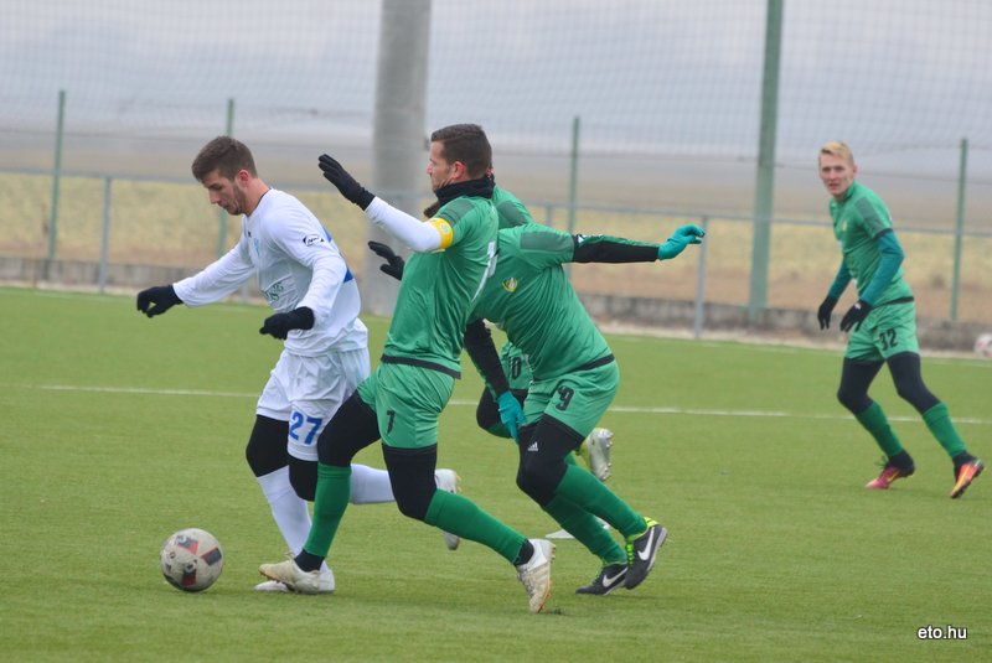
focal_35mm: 390
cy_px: 332
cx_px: 496
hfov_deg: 5.3
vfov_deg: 3.5
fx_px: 10756
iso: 800
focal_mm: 260
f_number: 5.6
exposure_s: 1/640
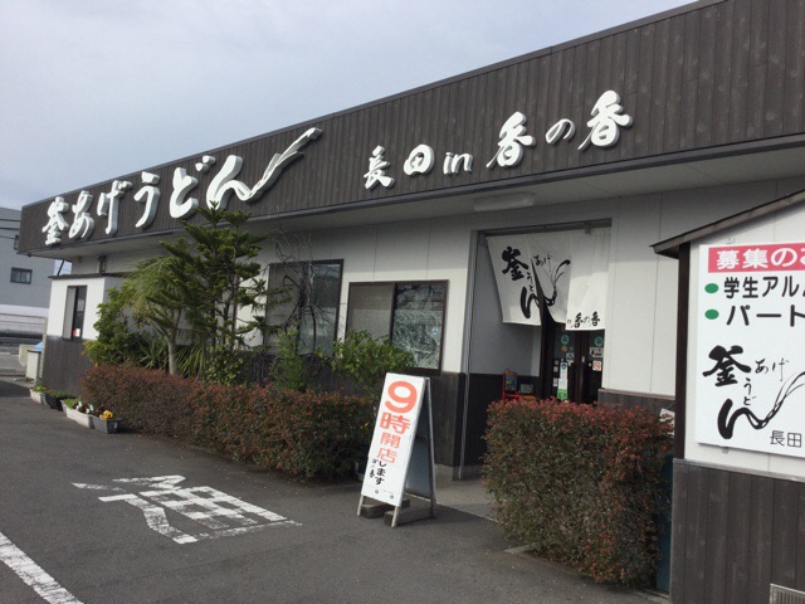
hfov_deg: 58.4
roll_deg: -5.9
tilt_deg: +3.7
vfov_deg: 45.4
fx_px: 721
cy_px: 302
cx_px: 402
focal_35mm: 31
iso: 25
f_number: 2.4
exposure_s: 1/1335
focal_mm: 3.3
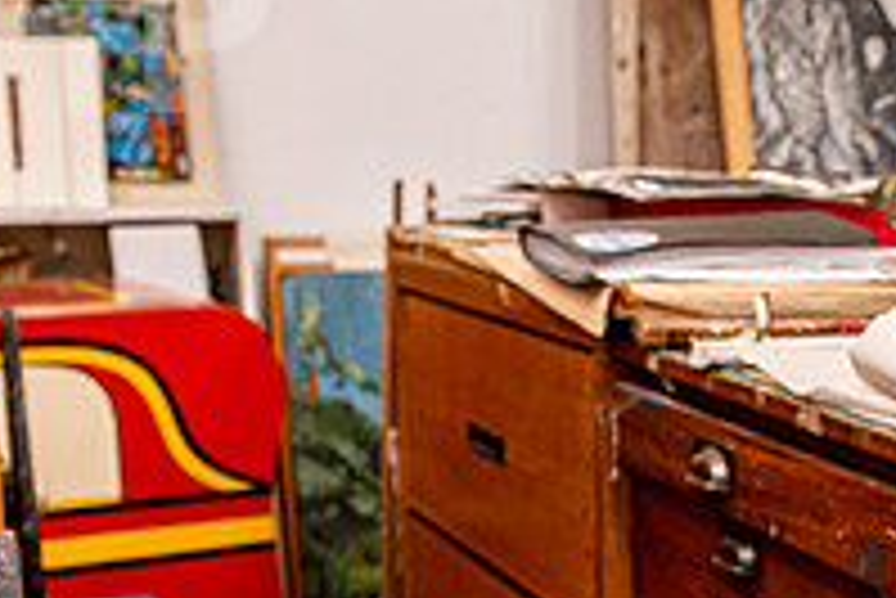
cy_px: 560
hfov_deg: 27.3
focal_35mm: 70
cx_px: 878
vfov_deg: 19.1
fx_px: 1743
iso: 64
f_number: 5.6
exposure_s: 1/5
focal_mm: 24
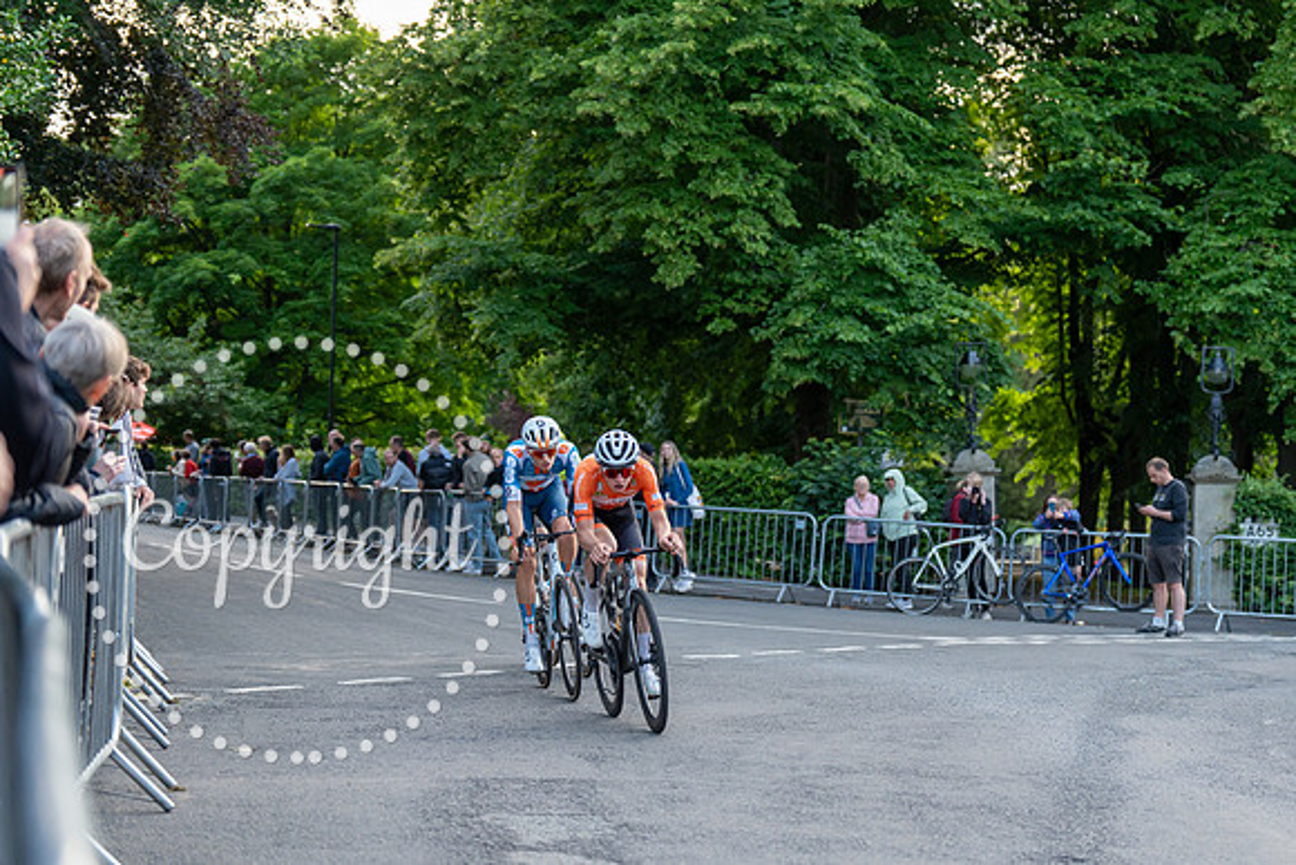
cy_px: 432
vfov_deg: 18.2
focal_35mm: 75
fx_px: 2707
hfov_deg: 26.9
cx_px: 648
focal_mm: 70
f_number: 2.8
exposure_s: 1/800
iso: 1000
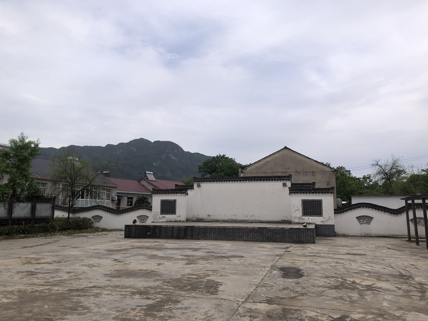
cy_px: 160
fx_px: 346
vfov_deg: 49.7
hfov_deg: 63.4
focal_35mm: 28
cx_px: 214
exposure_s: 1/1656
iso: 20
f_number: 1.8
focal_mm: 3.99
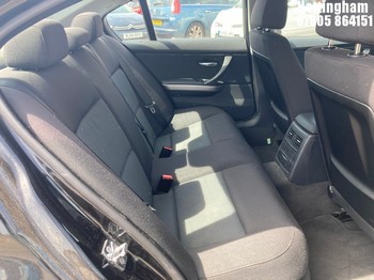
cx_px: 187
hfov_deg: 63.5
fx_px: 302
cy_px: 140
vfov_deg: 49.7
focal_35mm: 28
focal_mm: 3.99
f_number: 1.8
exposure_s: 1/121
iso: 25
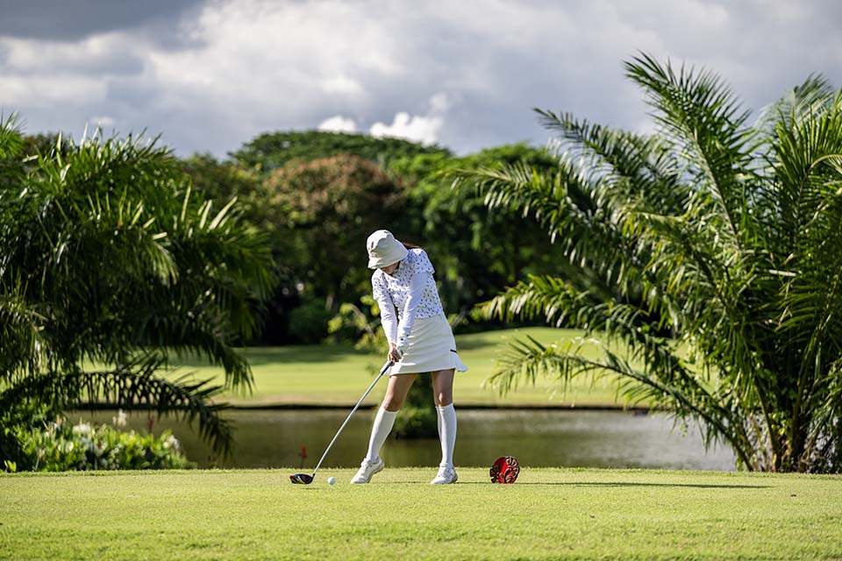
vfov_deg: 11.4
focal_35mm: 120
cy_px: 280
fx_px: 2806
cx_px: 421
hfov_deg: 17.1
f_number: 2.8
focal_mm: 120
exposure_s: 1/8000
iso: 640
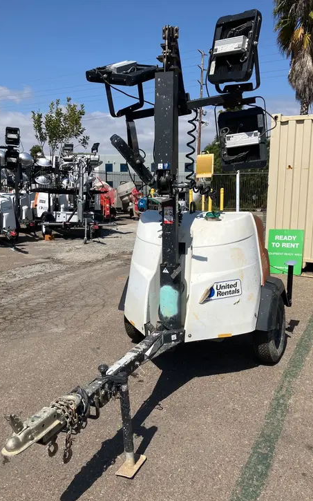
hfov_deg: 41.8
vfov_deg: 62.9
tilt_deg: -8.1
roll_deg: -1.8
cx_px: 158
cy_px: 253
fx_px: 410
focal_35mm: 30
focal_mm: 3.99
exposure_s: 1/3745
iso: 32
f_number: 1.8
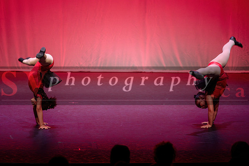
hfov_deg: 11.0
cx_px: 96
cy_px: 51
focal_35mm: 187
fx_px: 1290
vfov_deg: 7.4
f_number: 2.8
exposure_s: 1/400
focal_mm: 135
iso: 1250
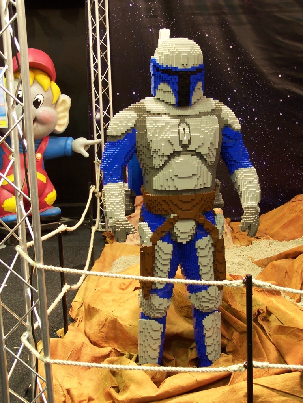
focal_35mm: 59
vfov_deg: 32.7
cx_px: 152
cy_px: 202
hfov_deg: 24.8
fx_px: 689
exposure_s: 1/2
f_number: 3.1
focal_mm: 9.8
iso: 80
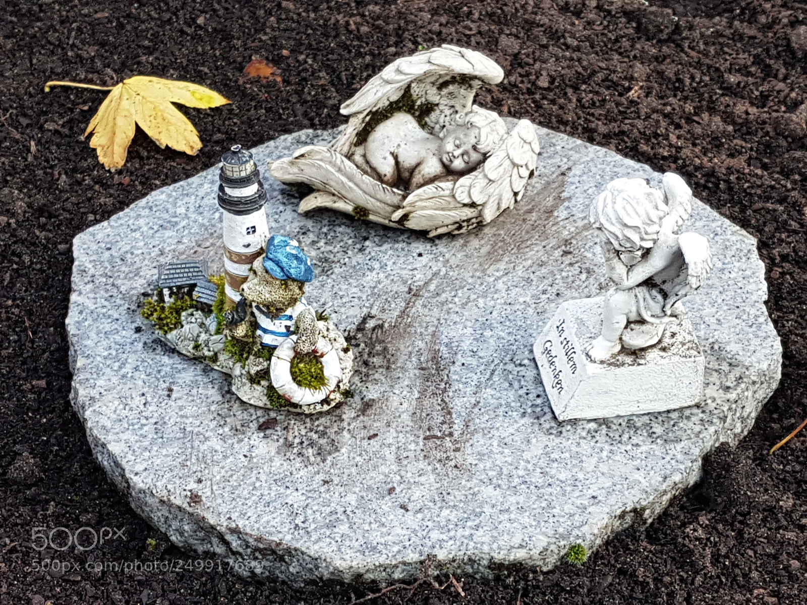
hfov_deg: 67.3
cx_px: 404
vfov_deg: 53.1
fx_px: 606
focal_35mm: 26
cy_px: 302
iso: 40
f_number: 1.7
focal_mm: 4.2
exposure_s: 1/127
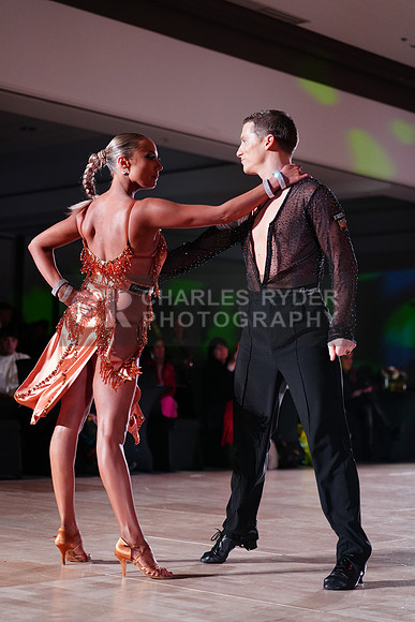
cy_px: 311
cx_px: 208
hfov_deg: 19.5
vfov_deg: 28.8
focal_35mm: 70
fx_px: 1210
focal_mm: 70
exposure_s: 1/320
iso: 2500
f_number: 2.8
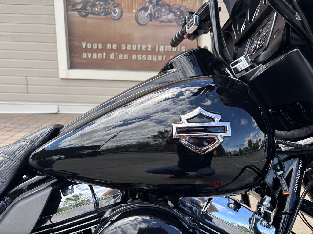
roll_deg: -2.7
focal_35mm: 26
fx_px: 235
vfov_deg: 53.1
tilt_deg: -14.0
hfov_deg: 67.3
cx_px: 156
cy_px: 117
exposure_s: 1/675
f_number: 1.6
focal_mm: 5.96
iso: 50
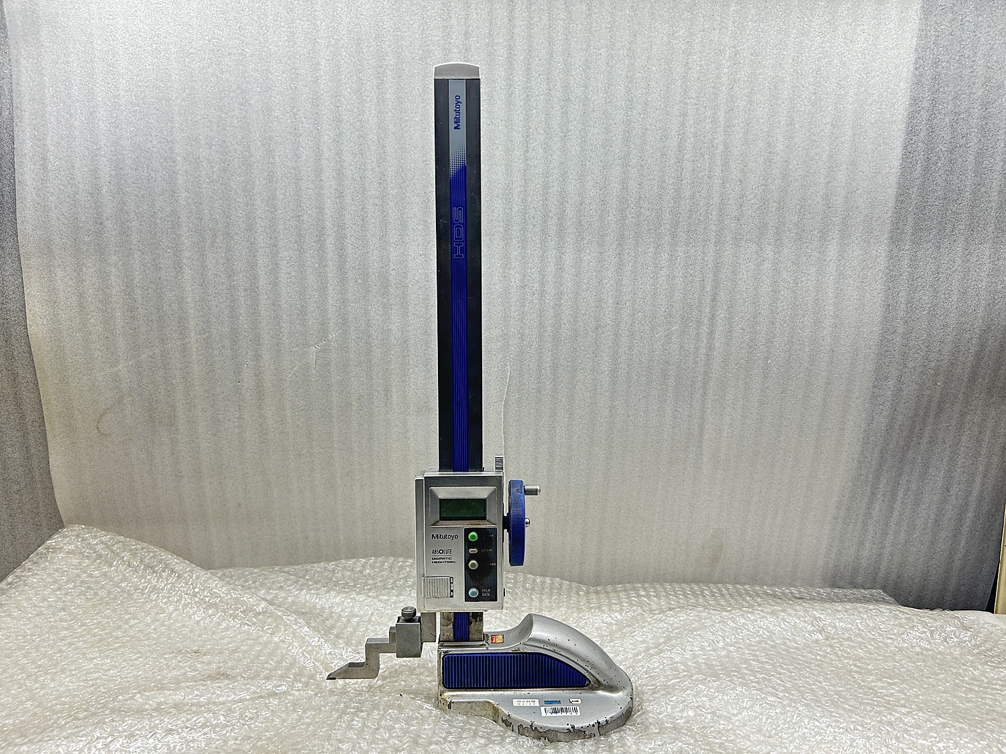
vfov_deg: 53.1
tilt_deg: -6.9
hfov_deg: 67.3
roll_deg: -1.8
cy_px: 377
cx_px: 503
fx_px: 756
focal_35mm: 26
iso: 64
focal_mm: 5.7
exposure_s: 1/100
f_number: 1.5
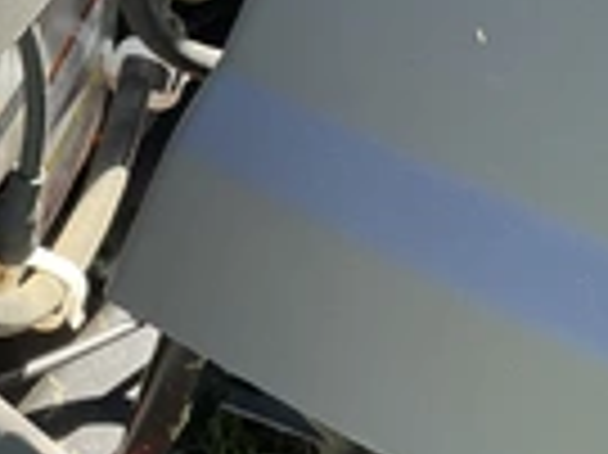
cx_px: -162
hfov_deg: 20.9
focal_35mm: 86
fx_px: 1509
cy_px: 117
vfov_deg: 17.1
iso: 25
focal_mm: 3
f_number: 1.8
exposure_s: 1/259
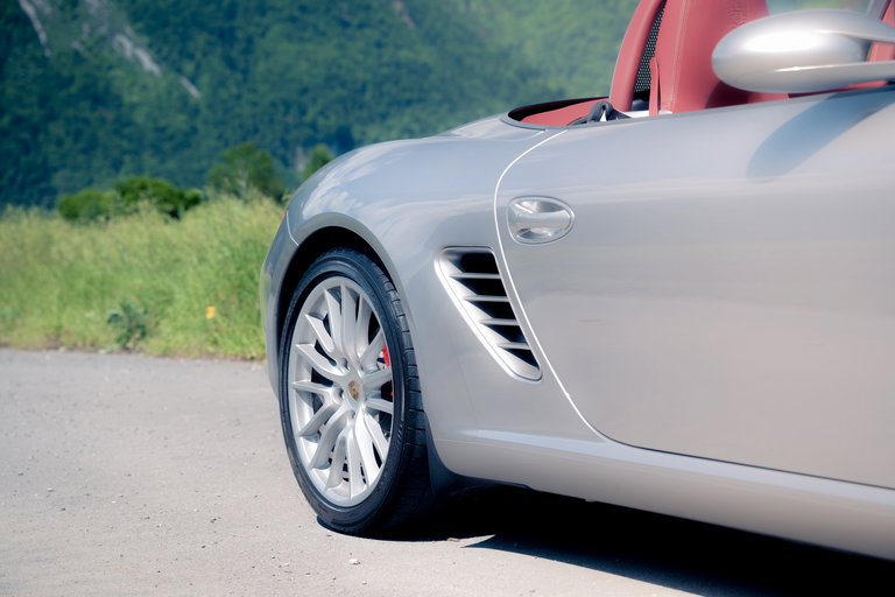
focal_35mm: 70
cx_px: 448
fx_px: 1740
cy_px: 298
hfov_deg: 28.8
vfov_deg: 19.5
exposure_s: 1/250
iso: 100
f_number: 4.5
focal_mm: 70
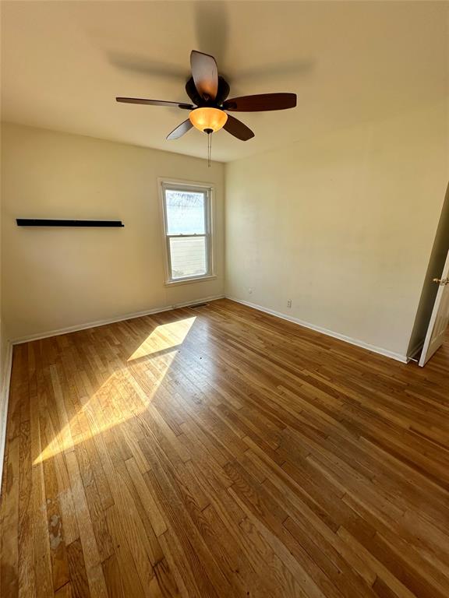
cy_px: 299
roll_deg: +0.4
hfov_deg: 85.7
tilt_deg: -16.6
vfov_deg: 102.1
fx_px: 242
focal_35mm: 14
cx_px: 224
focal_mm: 2.22
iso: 50
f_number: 2.2
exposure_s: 1/198
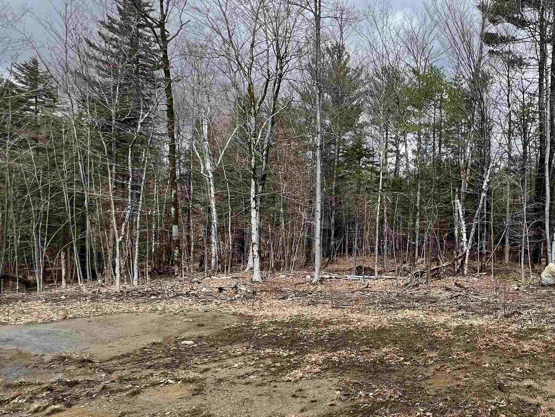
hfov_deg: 61.5
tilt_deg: +1.2
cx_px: 470
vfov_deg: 54.8
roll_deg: -2.0
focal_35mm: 25
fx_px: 401
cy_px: 224
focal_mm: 1.57
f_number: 1.8
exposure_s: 1/747
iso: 32
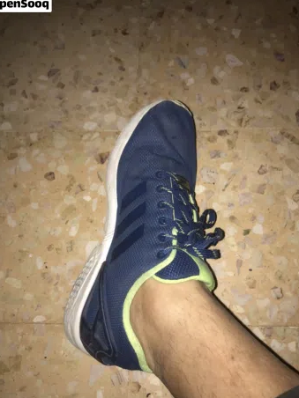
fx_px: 380
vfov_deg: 55.3
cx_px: 161
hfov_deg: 42.9
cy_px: 212
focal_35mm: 33
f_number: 1.8
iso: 20
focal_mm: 3.99
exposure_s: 1/33
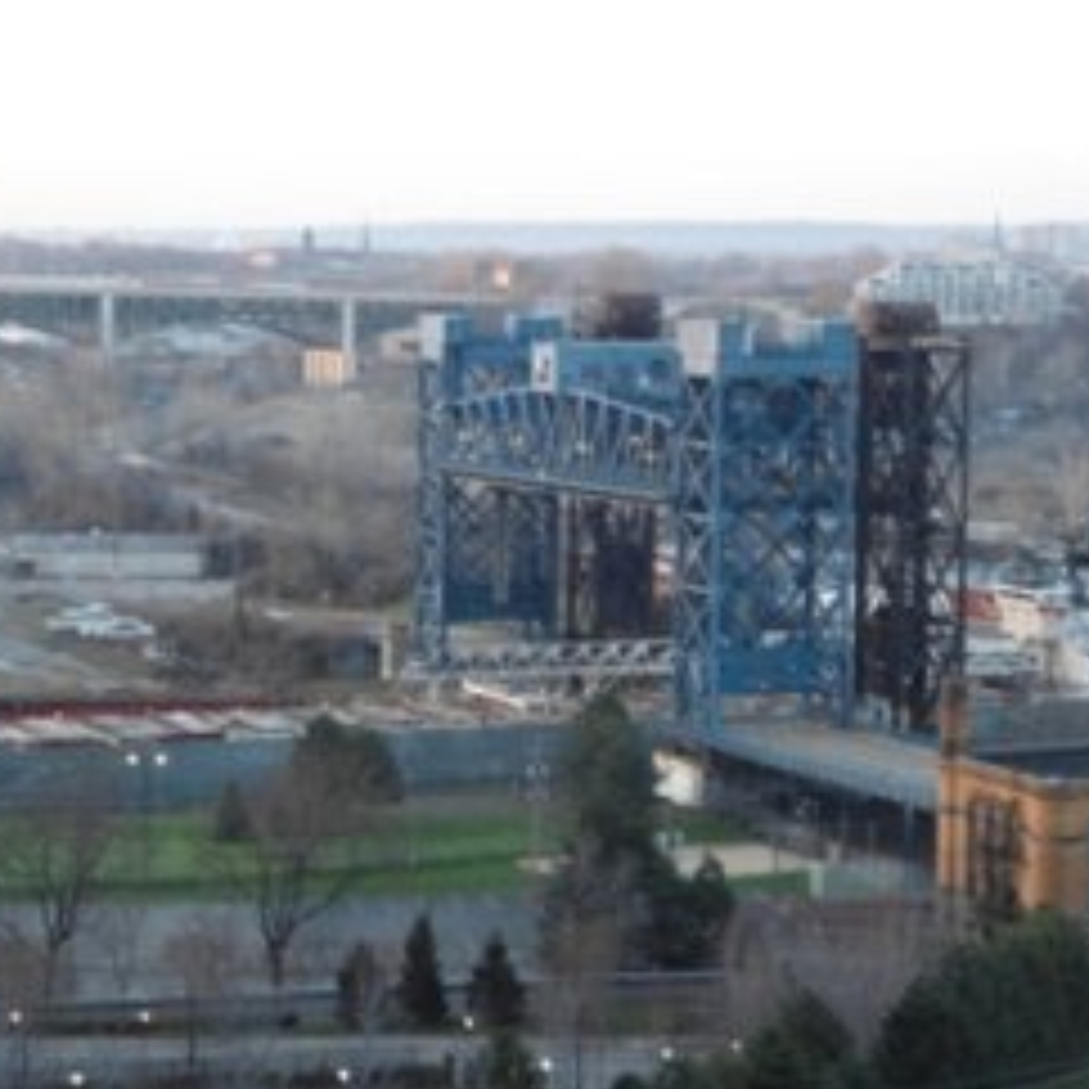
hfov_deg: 18.9
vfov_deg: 18.9
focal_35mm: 92
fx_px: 3274
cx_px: 544
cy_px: 504
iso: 200
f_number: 4.2
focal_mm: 11.2
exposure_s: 1/30
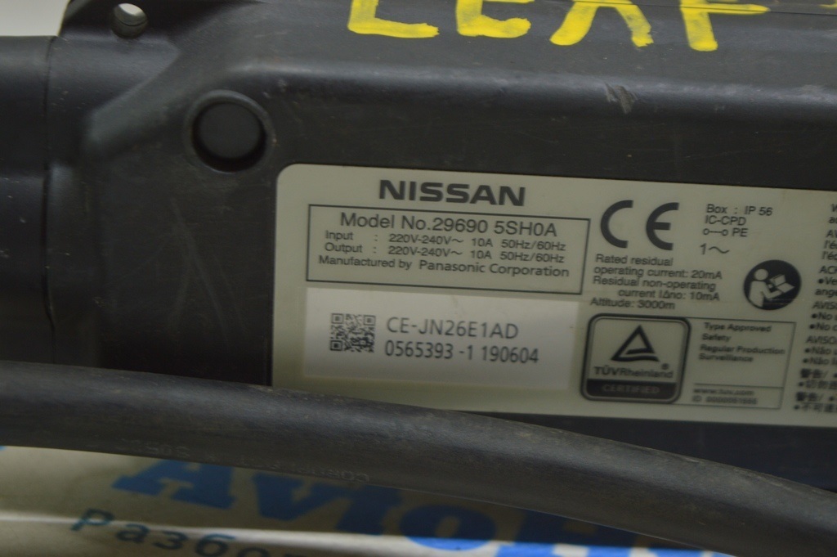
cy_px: 278
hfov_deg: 24.6
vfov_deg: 16.5
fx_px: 1917
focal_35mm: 82
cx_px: 418
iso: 400
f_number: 5.6
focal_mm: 55
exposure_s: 1/20
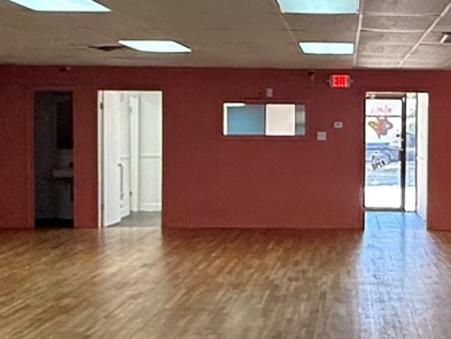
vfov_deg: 20.2
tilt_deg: -1.3
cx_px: 380
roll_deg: -0.9
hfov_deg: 26.0
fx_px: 951
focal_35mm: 73
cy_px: 168
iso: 320
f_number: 2.2
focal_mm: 2.22
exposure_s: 1/120
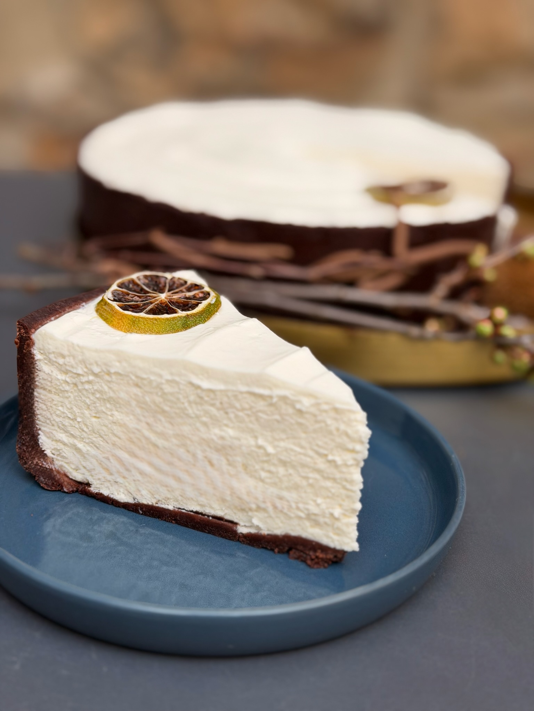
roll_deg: -4.0
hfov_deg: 30.3
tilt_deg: -25.9
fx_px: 987
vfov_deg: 39.7
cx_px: 267
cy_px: 356
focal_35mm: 48
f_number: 1.78
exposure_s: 1/699
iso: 64
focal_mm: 6.76
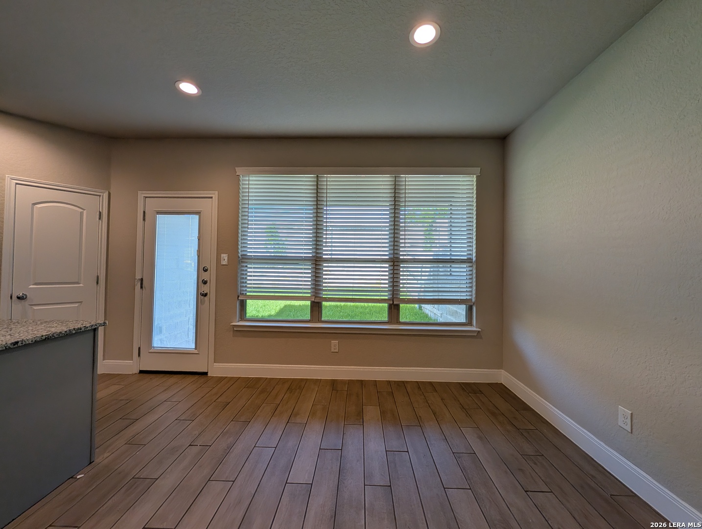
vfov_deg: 94.7
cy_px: 264
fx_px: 244
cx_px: 351
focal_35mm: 12
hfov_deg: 110.5
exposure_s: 1/234
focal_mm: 2.02
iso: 54
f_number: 1.7
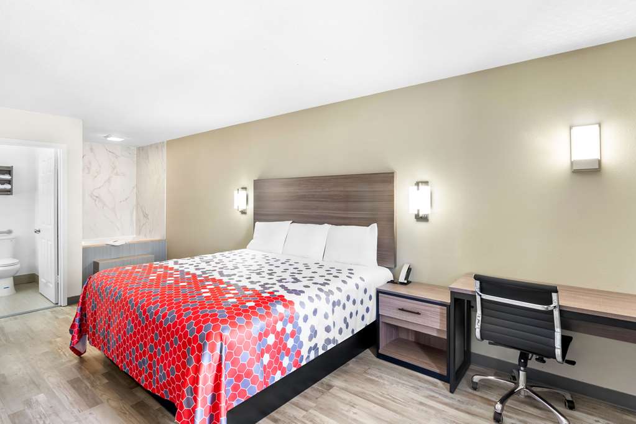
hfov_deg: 91.6
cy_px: 212
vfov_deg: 68.9
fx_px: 309
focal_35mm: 18
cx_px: 318
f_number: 8
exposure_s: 1.3
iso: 100
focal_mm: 17.5
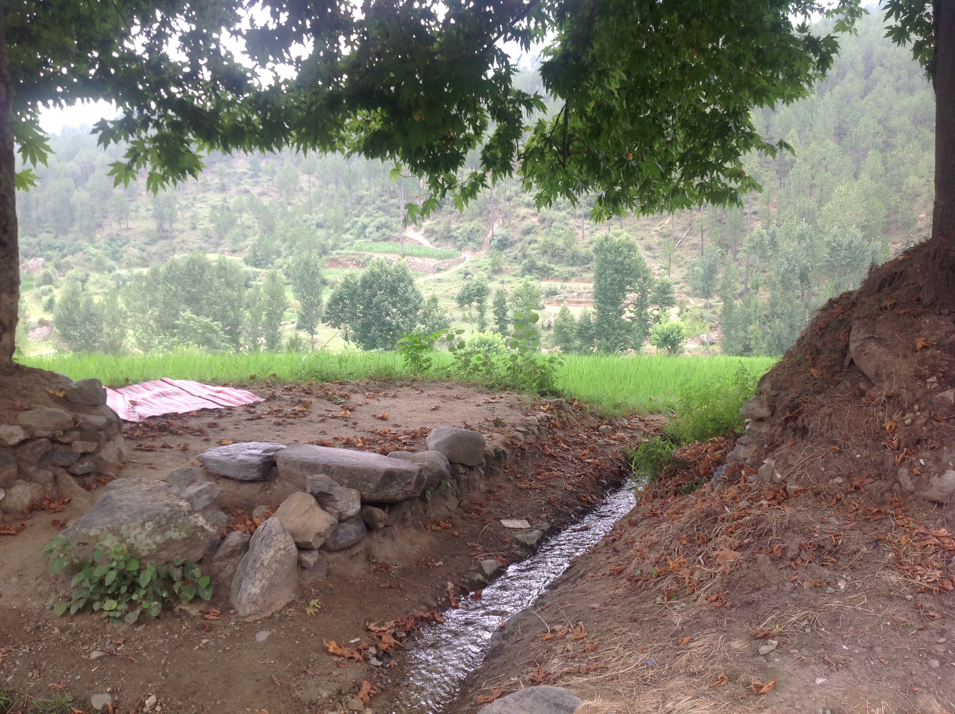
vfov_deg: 40.6
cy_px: 357
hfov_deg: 52.7
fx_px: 964
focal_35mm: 35
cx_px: 478
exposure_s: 1/214
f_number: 2.4
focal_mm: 4.28
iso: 50
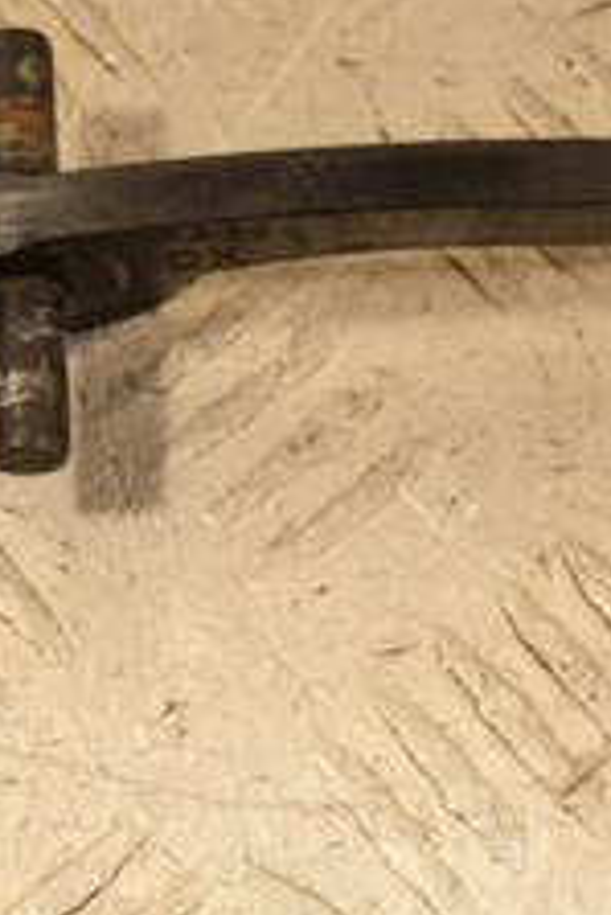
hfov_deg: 6.5
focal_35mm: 210
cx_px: 730
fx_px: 5338
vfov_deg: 9.8
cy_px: 181
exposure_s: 1/200
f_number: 7.1
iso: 800
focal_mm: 52
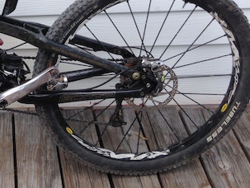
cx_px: -53
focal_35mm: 87
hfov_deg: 20.9
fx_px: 629
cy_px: -9
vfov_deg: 16.6
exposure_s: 1/330
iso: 50
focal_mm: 4.12
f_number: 2.4
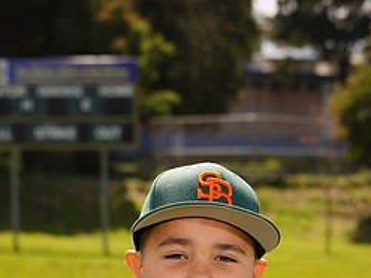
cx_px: 131
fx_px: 2411
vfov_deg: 6.5
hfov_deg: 8.8
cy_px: 390
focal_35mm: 225
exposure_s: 1/160
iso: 80
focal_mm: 100
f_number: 9
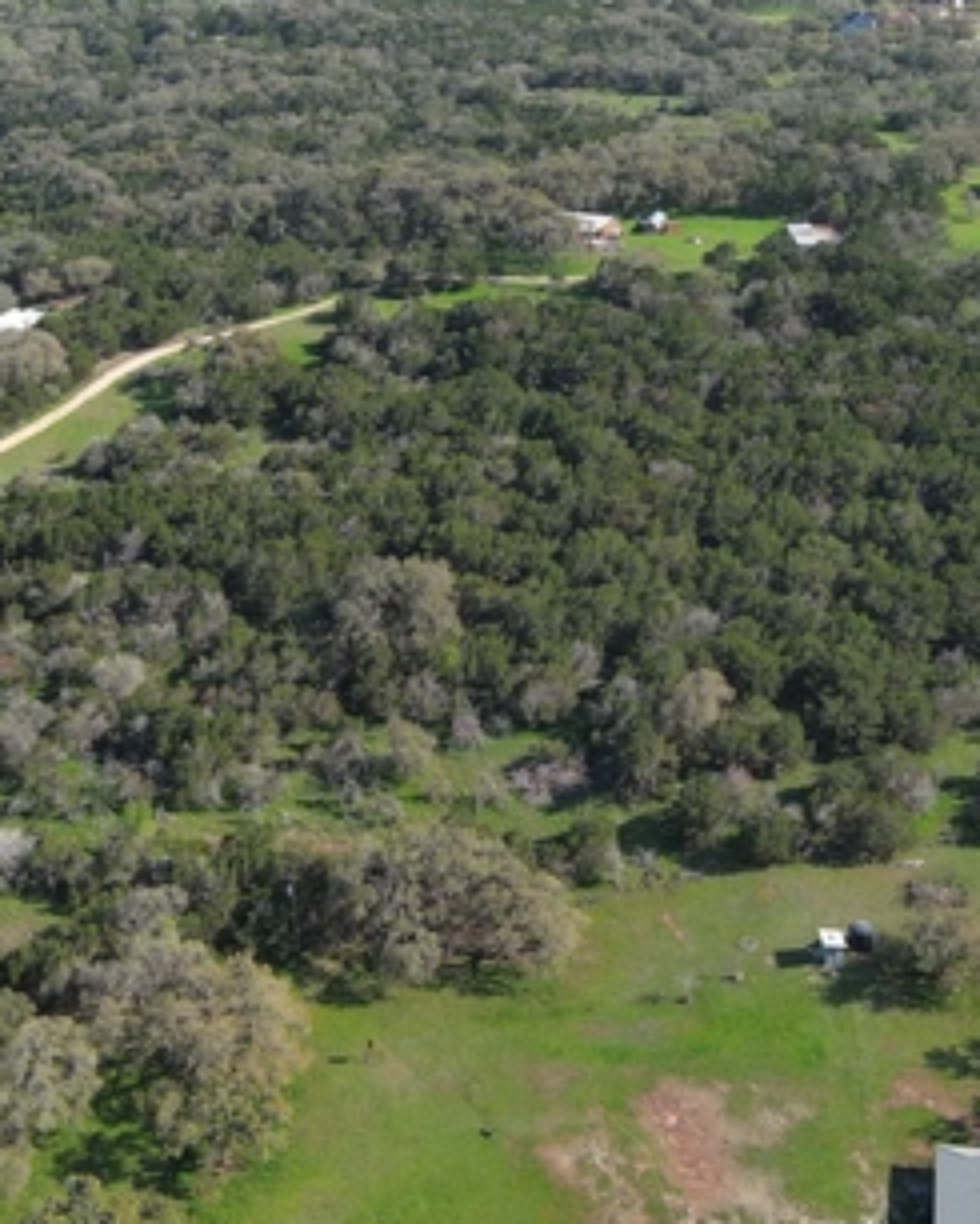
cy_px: 410
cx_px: 564
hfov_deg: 26.7
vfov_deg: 32.7
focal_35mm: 57
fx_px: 2066
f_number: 2.8
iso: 100
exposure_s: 1/767
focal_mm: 10.57
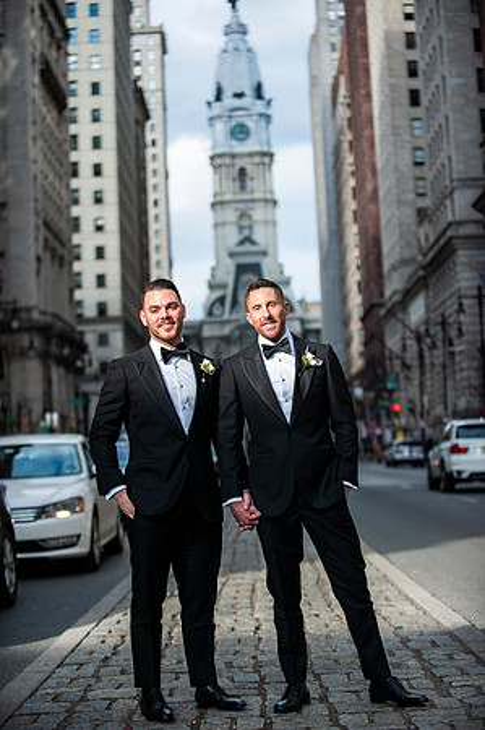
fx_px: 1418
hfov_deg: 19.4
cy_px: 365
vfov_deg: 28.9
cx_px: 242
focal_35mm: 70
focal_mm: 70
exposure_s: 1/3200
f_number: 2.8
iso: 800
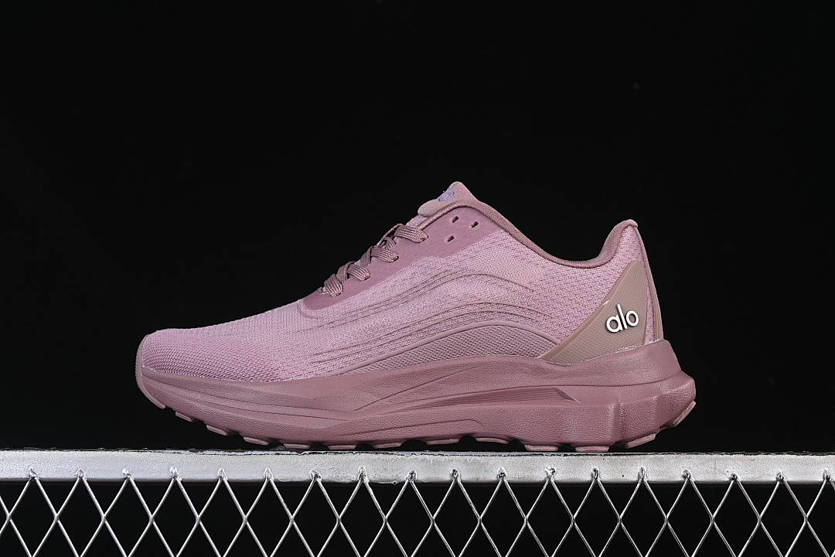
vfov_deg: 18.2
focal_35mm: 75
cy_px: 278
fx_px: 1739
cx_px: 418
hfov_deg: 27.0
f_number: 7.1
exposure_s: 1/80
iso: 160
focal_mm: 50
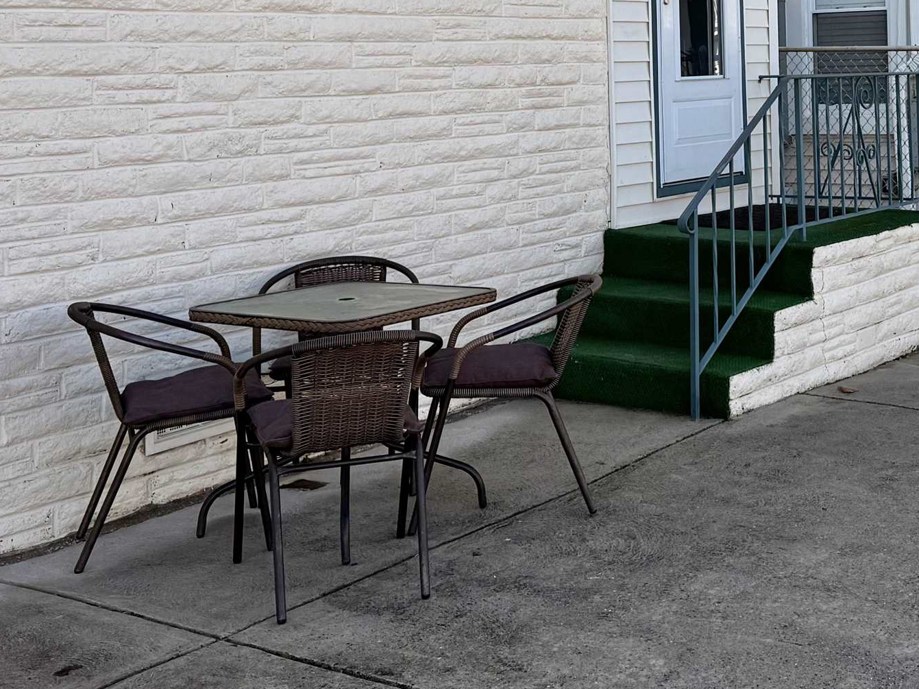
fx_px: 1460
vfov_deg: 25.1
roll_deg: +1.4
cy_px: -25
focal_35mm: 55
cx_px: 796
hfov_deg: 33.4
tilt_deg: +3.6
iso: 100
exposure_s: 1/2445
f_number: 1.78
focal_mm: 6.76
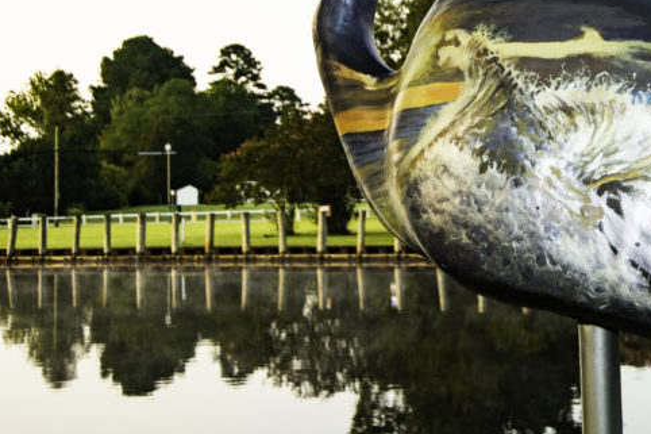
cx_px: 539
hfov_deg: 23.5
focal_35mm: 85
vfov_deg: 15.9
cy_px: 55
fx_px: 1536
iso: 250
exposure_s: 1/250
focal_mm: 40
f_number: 6.3
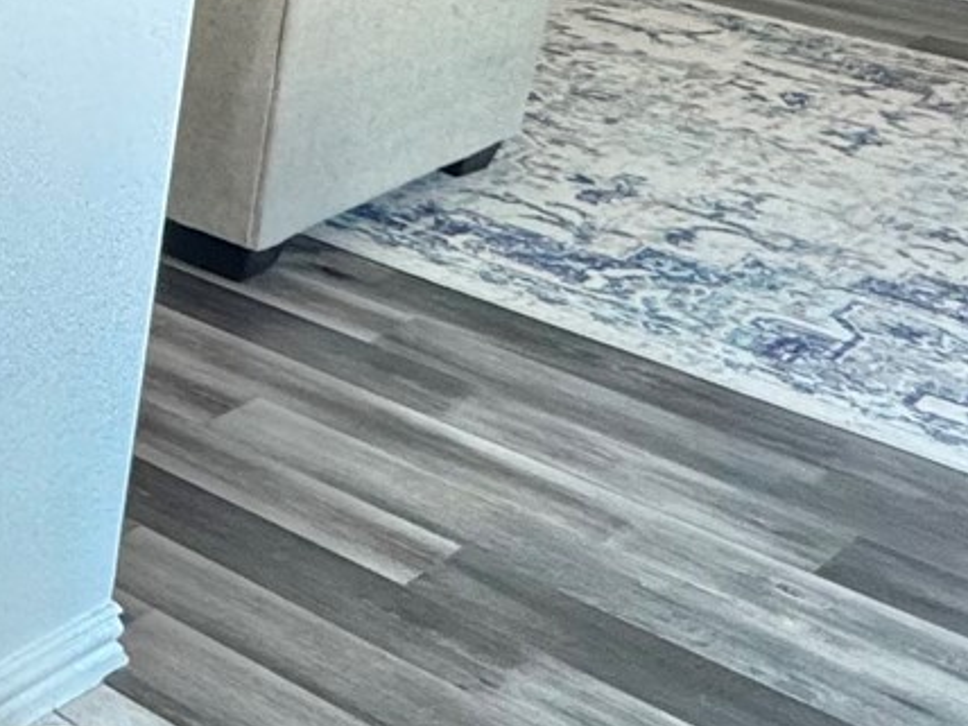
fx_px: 1874
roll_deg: +0.4
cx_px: -1077
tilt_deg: -10.1
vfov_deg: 19.6
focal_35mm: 67
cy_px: -305
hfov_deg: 17.6
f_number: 2.2
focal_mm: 2.22
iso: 160
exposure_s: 1/120
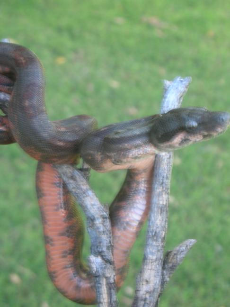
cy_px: 154
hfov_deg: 14.1
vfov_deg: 18.7
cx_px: 115
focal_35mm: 105
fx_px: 930
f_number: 5.4
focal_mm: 17.4
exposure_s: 1/6.6
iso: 50
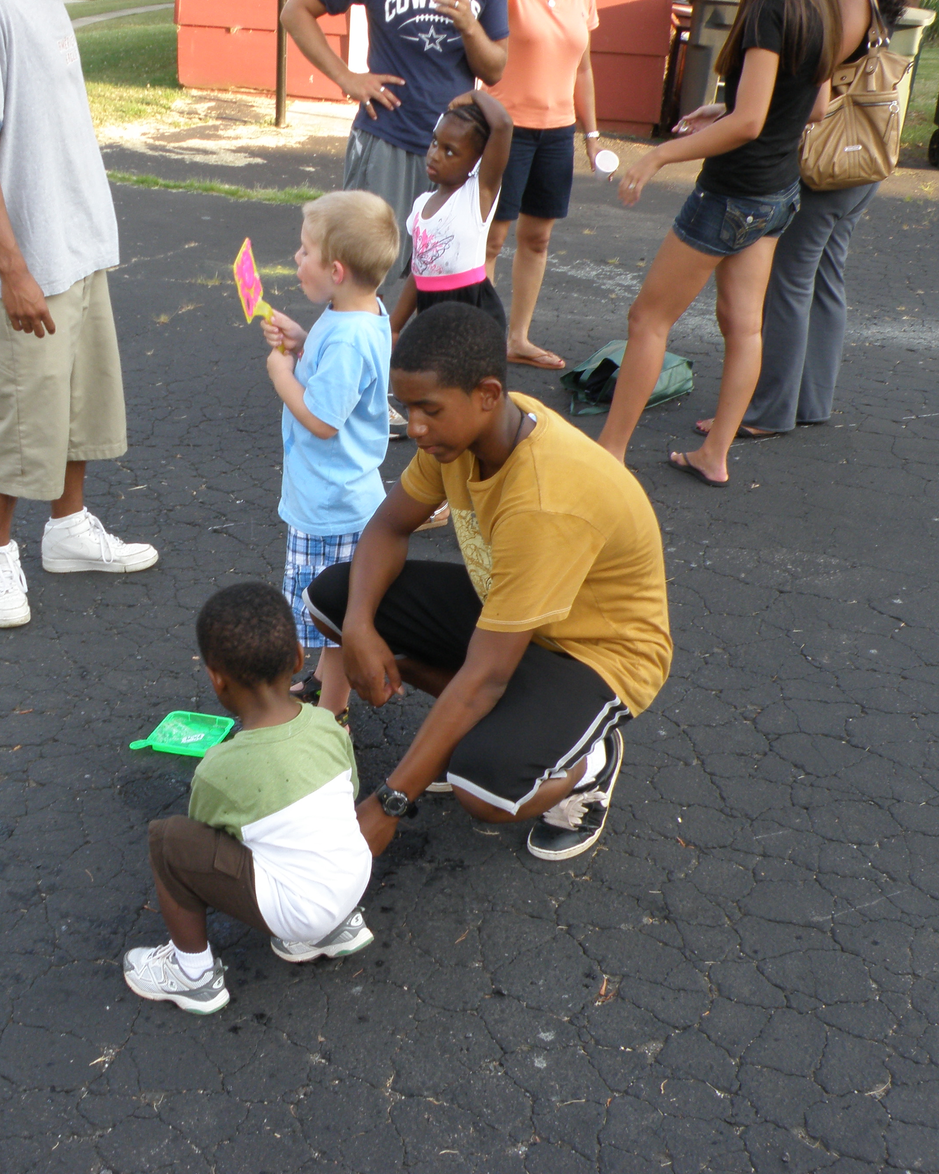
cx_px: 344
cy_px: 585
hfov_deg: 32.6
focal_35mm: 46
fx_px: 1598
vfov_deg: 40.3
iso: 64
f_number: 4
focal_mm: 6.32
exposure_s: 1/60
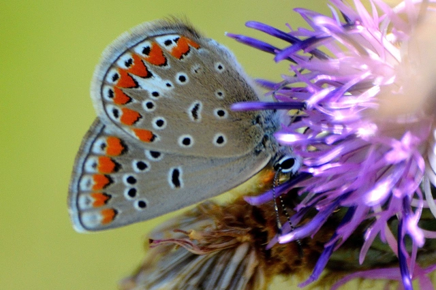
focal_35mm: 450
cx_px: 218
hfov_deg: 4.6
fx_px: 5447
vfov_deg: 3.1
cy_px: 145
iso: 560
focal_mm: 300
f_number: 5.6
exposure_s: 1/1000
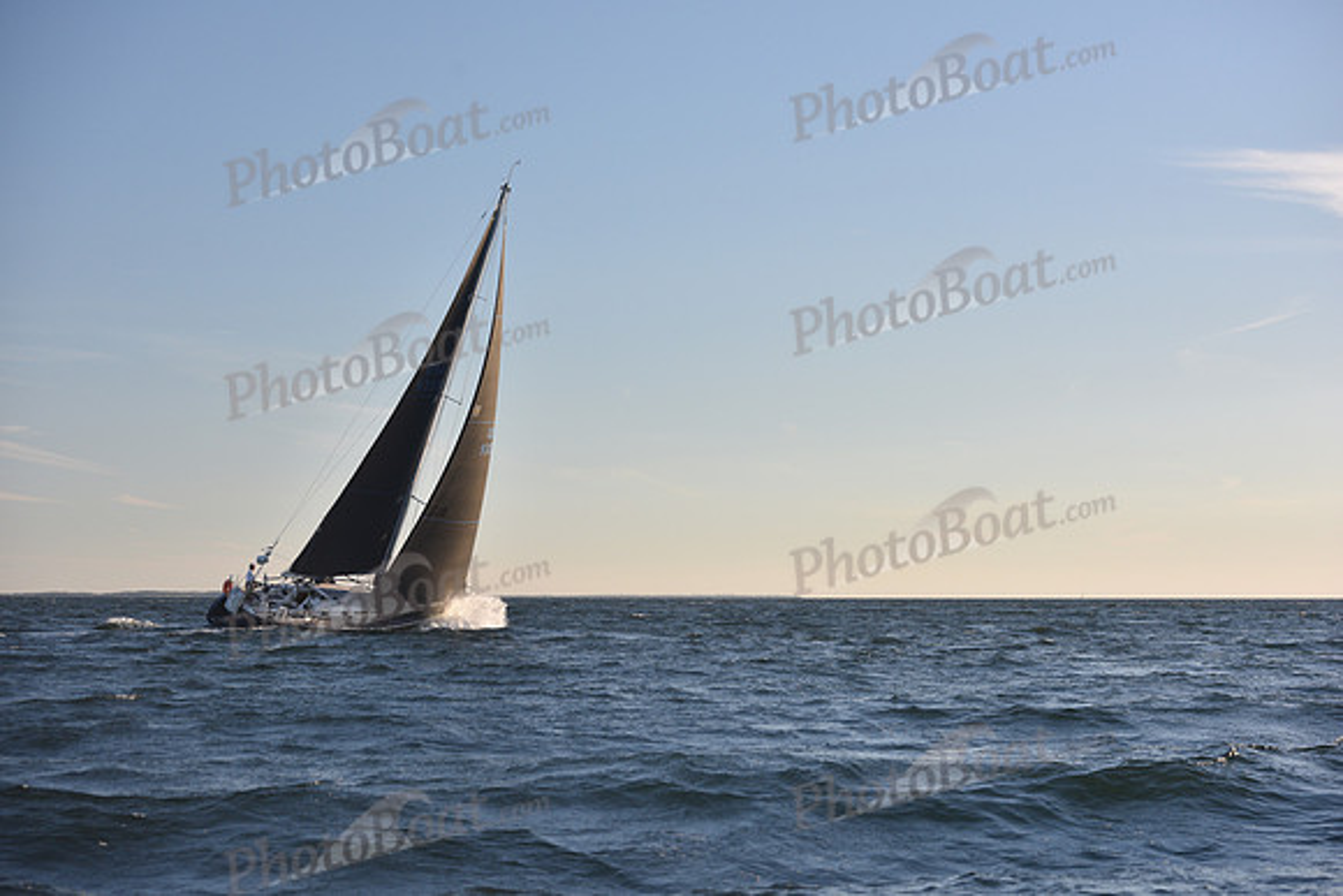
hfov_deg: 28.8
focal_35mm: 70
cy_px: 448
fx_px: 2612
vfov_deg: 19.5
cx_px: 672
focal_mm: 70
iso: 400
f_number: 5.6
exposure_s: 1/800
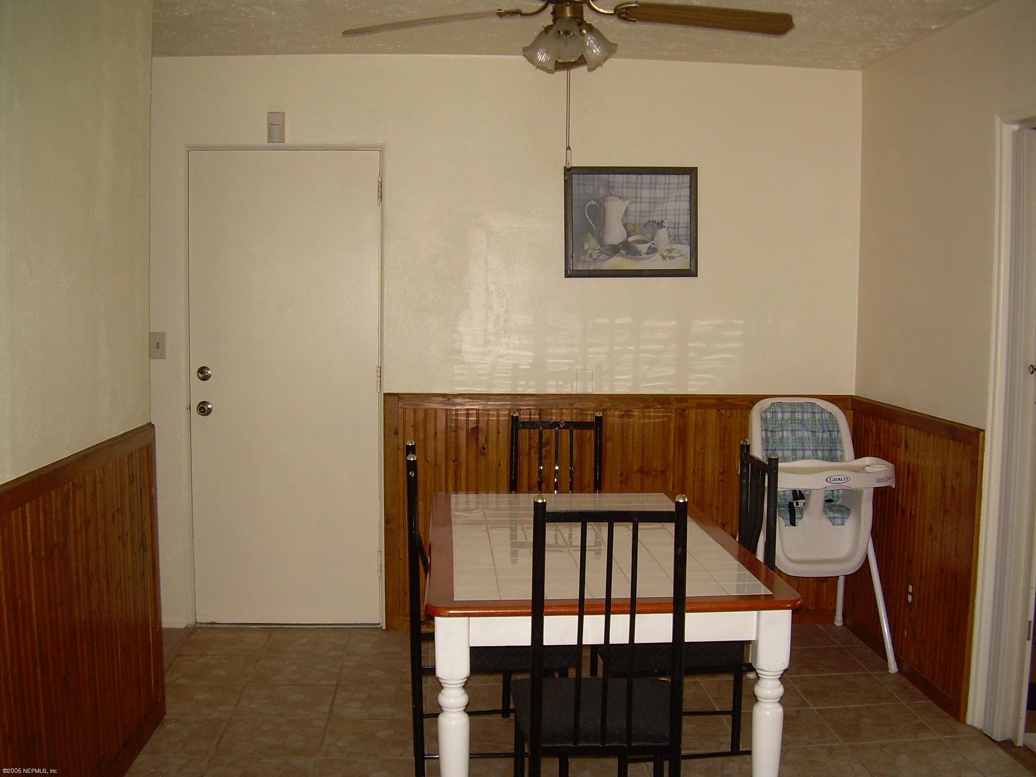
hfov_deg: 49.0
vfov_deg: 37.7
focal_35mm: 38
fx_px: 1137
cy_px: 388
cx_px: 518
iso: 84
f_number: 2.8
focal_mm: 6.3
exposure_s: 1/60
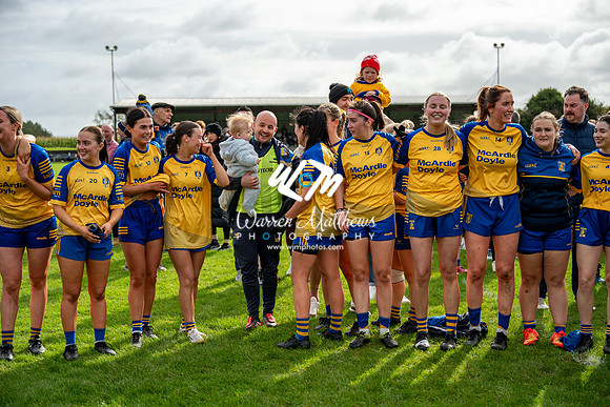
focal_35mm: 50
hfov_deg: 39.6
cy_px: 204
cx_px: 305
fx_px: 847
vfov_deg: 27.0
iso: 100
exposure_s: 1/1600
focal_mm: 50
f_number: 2.8
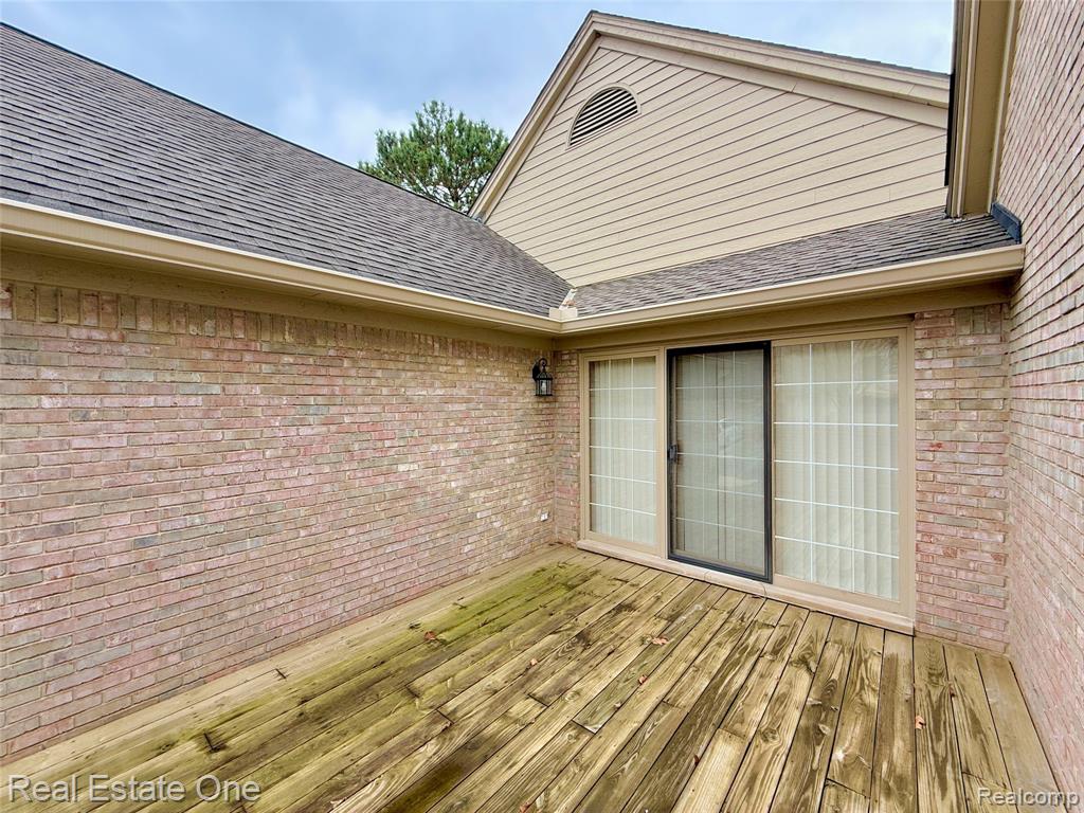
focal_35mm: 14
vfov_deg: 85.7
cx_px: 542
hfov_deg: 102.1
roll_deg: +0.4
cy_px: 406
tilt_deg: +0.1
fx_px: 438
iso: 50
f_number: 2.2
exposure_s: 1/323
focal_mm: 2.22
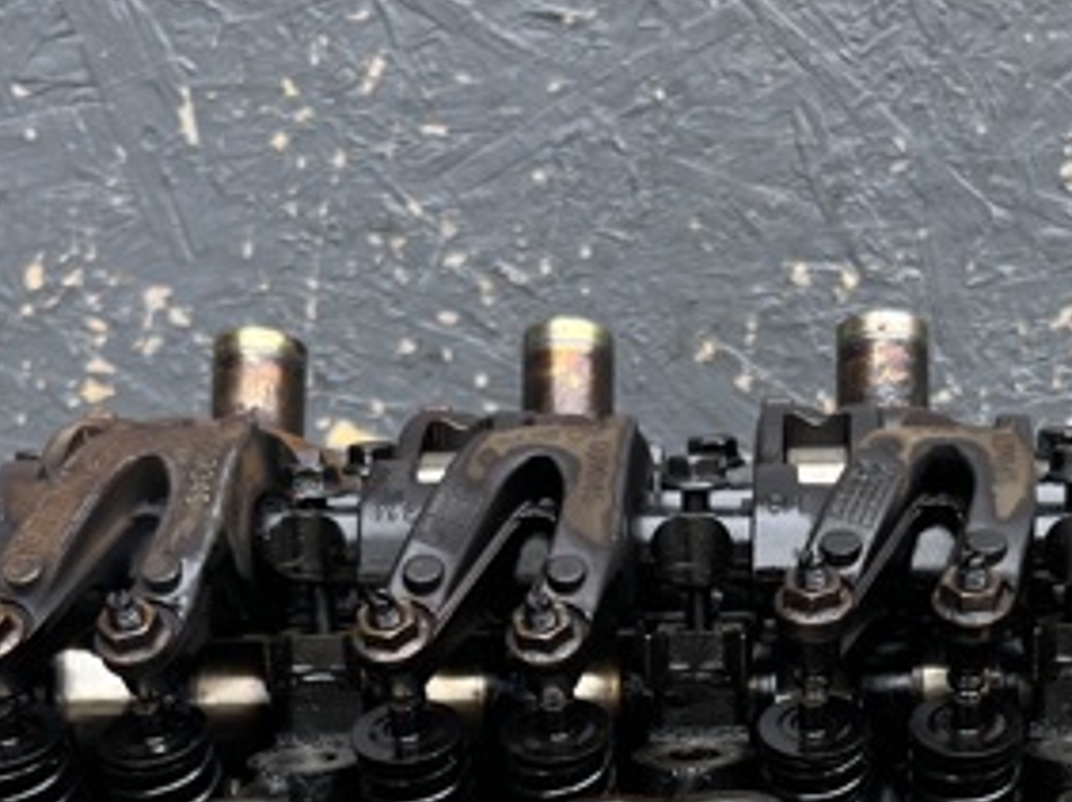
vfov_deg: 23.7
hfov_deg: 32.3
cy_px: 800
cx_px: 760
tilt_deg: -14.3
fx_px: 1826
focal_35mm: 59
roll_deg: -0.3
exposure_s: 1/121
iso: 40
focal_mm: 5.1
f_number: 1.6
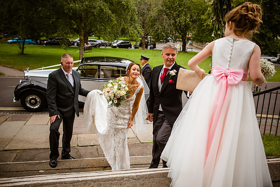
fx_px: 226
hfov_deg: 63.6
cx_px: 140
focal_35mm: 29
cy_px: 94
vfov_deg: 45.0
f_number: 3.5
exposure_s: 1/1250
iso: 110
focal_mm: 29
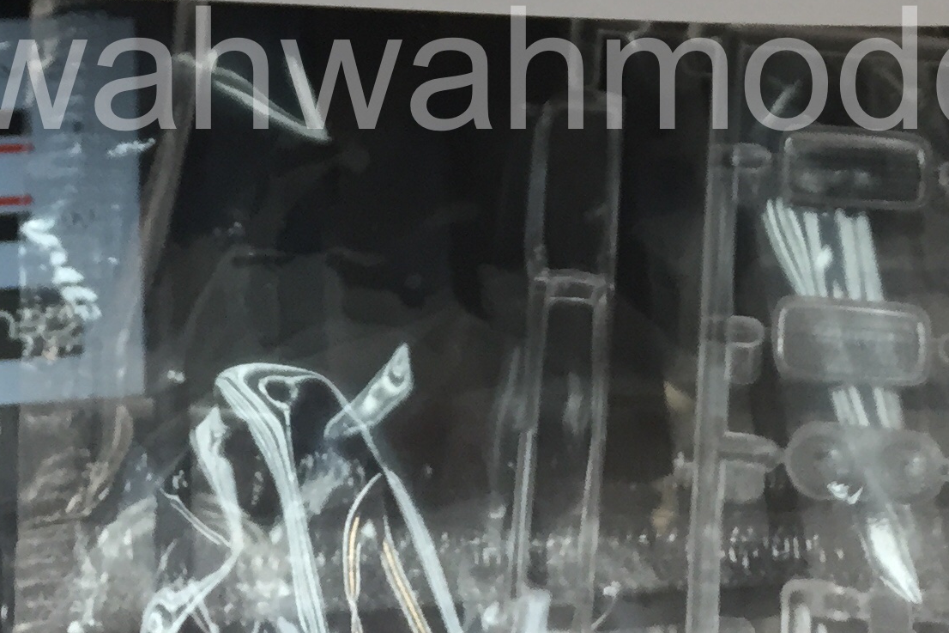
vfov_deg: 14.2
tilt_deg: -50.4
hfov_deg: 22.8
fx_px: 2346
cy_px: -375
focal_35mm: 89
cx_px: 641
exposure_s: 1/33
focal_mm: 4.15
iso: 32
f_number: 2.2
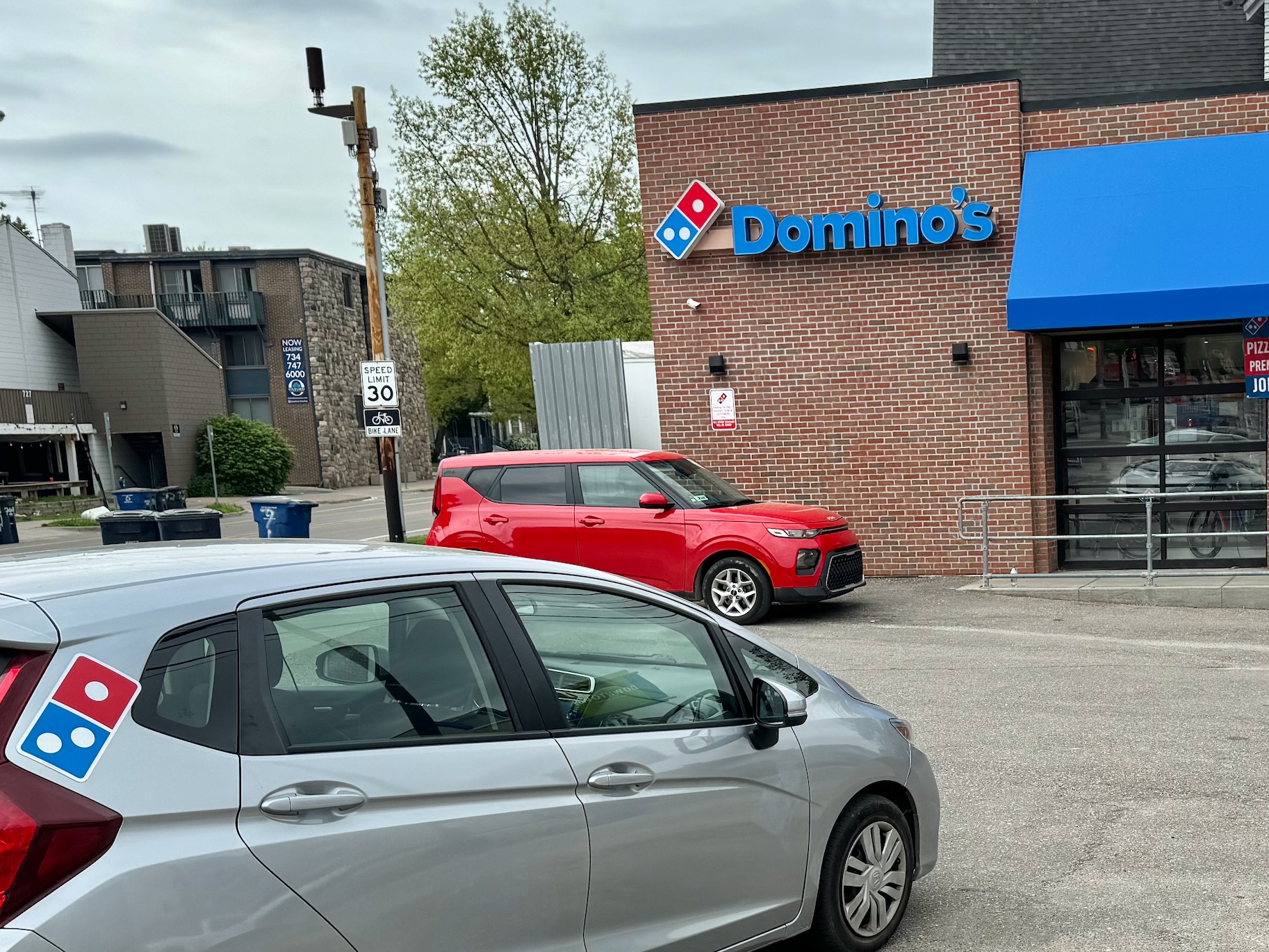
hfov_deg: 39.5
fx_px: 1687
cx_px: 1029
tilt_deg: -10.2
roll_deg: +2.9
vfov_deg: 30.8
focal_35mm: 46
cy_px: 746
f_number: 1.78
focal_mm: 6.76
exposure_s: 1/1456
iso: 80
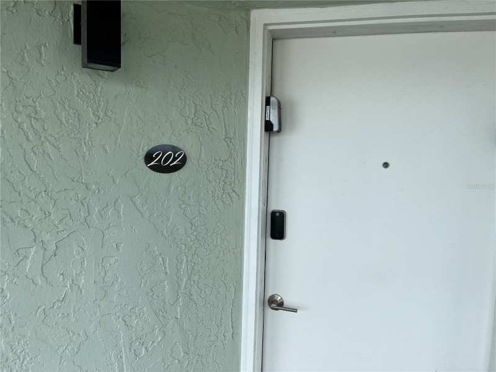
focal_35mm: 26
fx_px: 373
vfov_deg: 53.1
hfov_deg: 67.3
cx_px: 248
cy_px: 186
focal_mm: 5.1
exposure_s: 1/840
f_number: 1.6
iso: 50
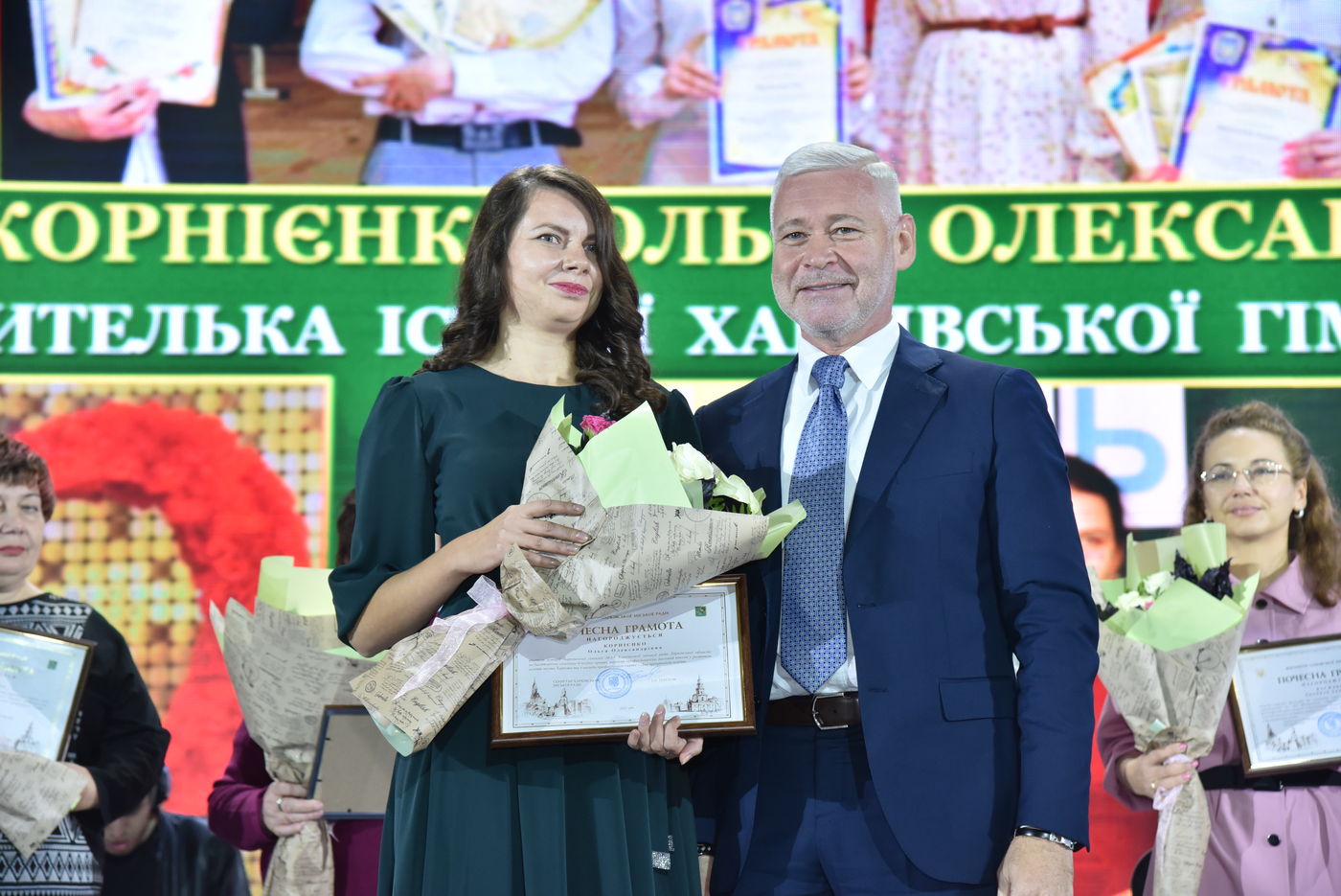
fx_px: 3205
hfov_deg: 23.6
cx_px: 670
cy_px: 448
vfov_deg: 15.9
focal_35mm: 86
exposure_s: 1/200
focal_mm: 86
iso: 1250
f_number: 5
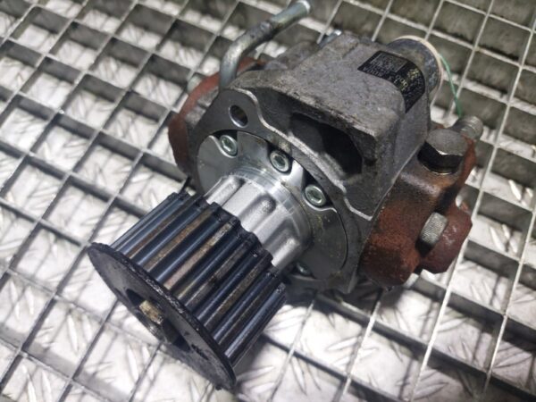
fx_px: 387
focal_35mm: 25
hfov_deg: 69.4
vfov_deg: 54.9
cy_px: 201
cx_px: 268
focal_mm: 5.23
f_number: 1.8
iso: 200
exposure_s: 1/50
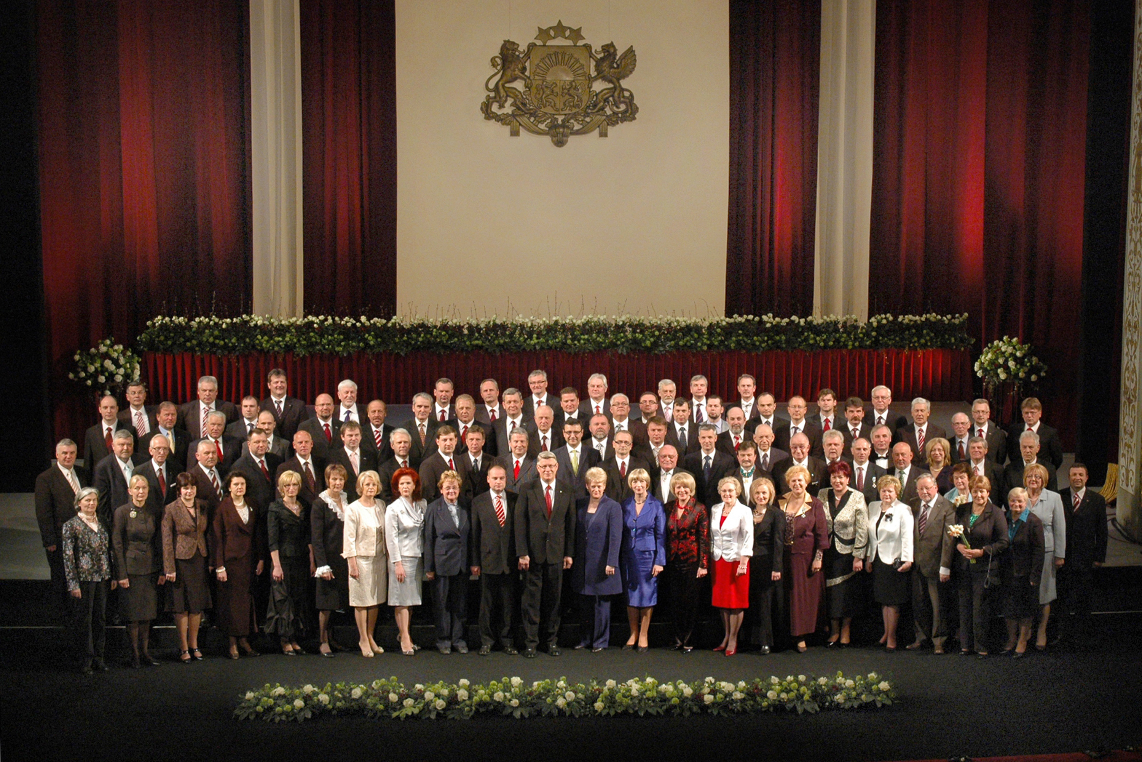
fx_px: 1665
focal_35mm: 52
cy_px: 381
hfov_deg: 37.9
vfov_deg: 25.8
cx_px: 571
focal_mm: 35
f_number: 4.5
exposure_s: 1/80
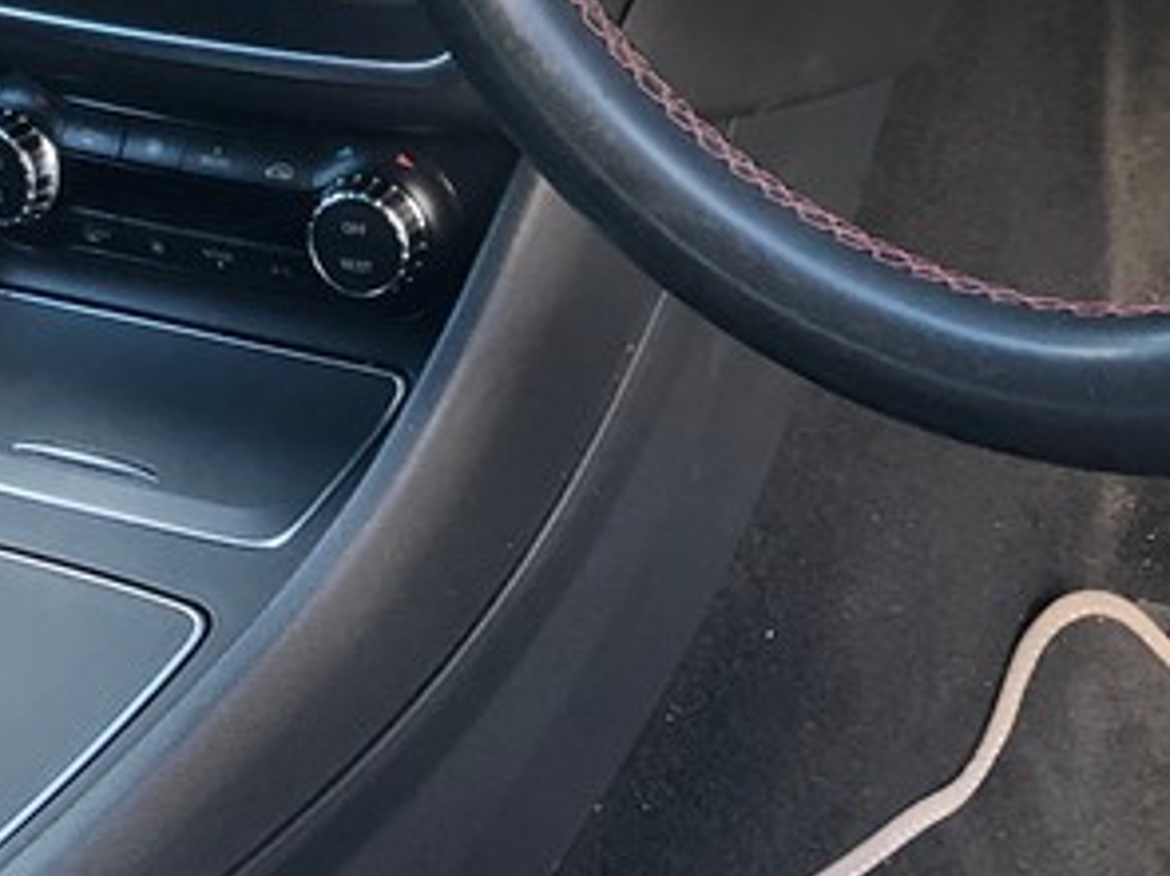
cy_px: -396
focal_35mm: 95
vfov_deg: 14.6
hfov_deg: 20.7
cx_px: 555
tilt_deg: -24.4
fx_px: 3210
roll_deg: +10.0
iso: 32
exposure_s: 1/30
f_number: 1.8
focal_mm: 4
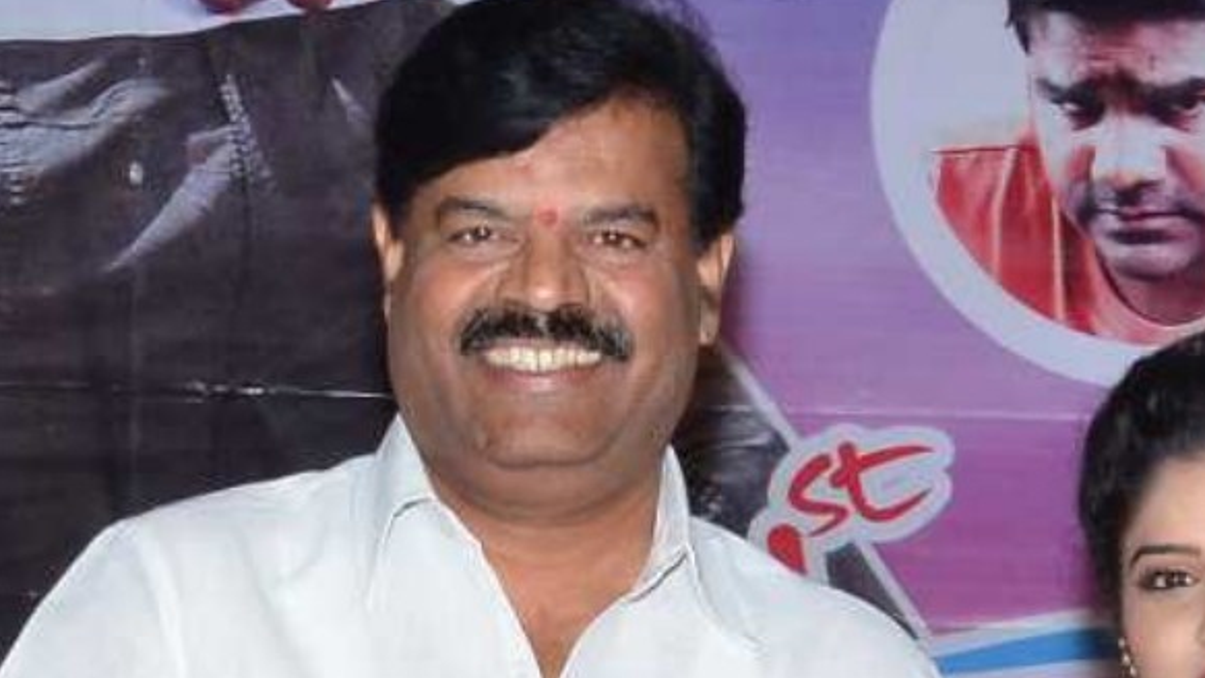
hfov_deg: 11.0
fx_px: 6231
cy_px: 1228
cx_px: 862
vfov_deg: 6.1
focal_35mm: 195
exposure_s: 1/125
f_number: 9
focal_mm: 32
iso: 1250
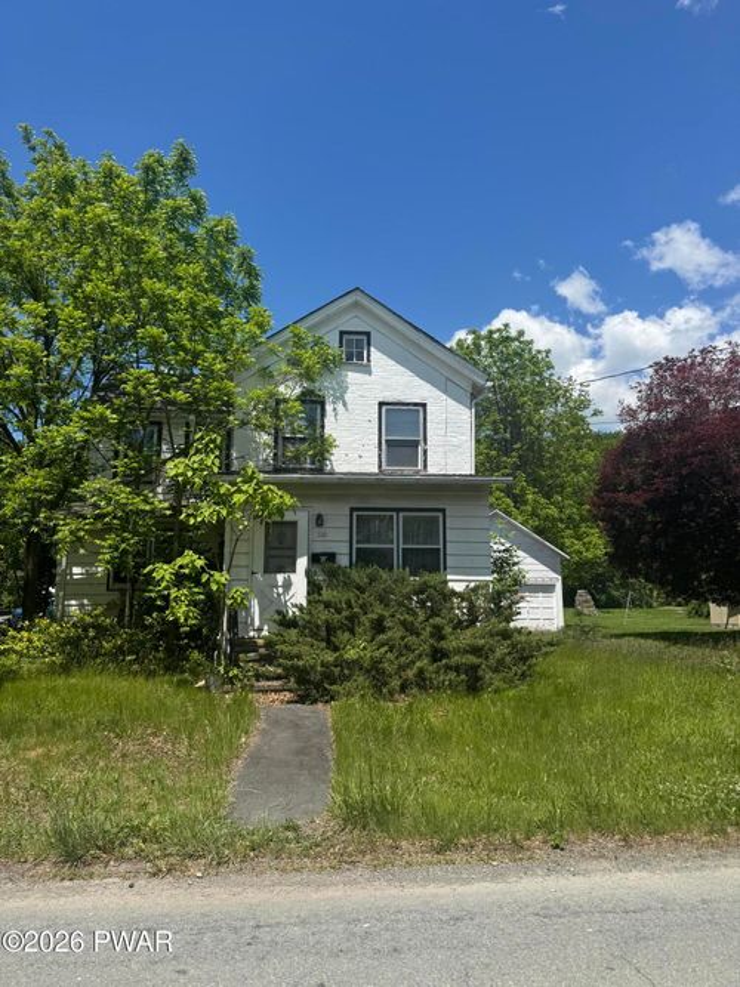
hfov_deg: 56.8
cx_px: 370
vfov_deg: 71.6
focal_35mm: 24
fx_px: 684
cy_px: 494
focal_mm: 6.76
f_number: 1.78
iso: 80
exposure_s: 1/4049
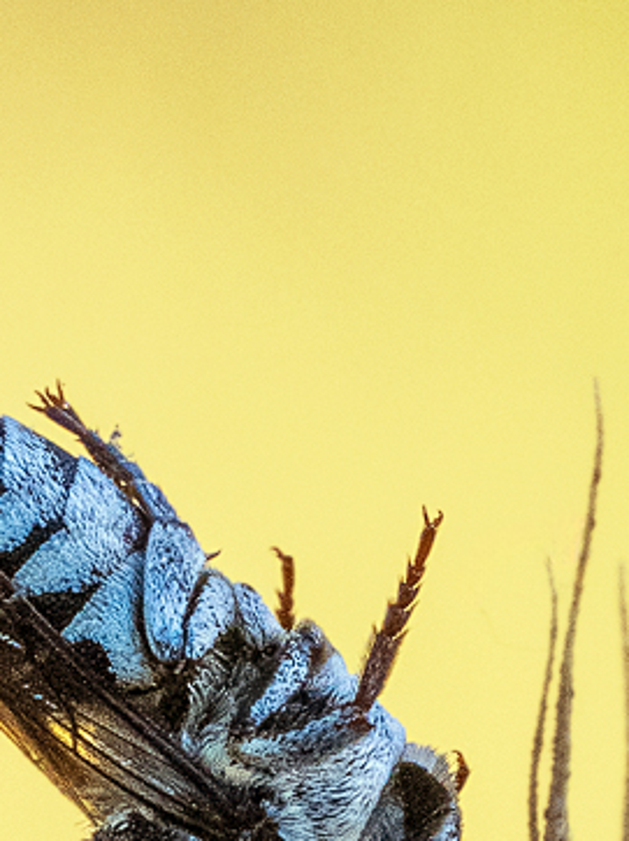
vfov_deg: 3.3
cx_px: 330
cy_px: 1136
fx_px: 14481
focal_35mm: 597
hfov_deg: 2.5
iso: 3200
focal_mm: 90
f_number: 22
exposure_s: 1/160
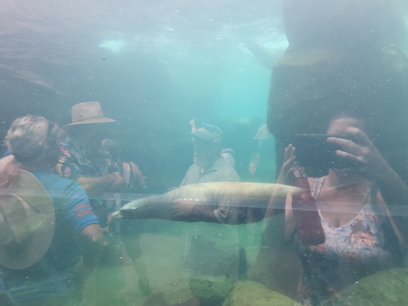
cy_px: 153
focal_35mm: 26
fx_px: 306
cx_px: 221
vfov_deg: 53.1
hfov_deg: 67.2
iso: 100
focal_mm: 5.4
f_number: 1.8
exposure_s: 1/180
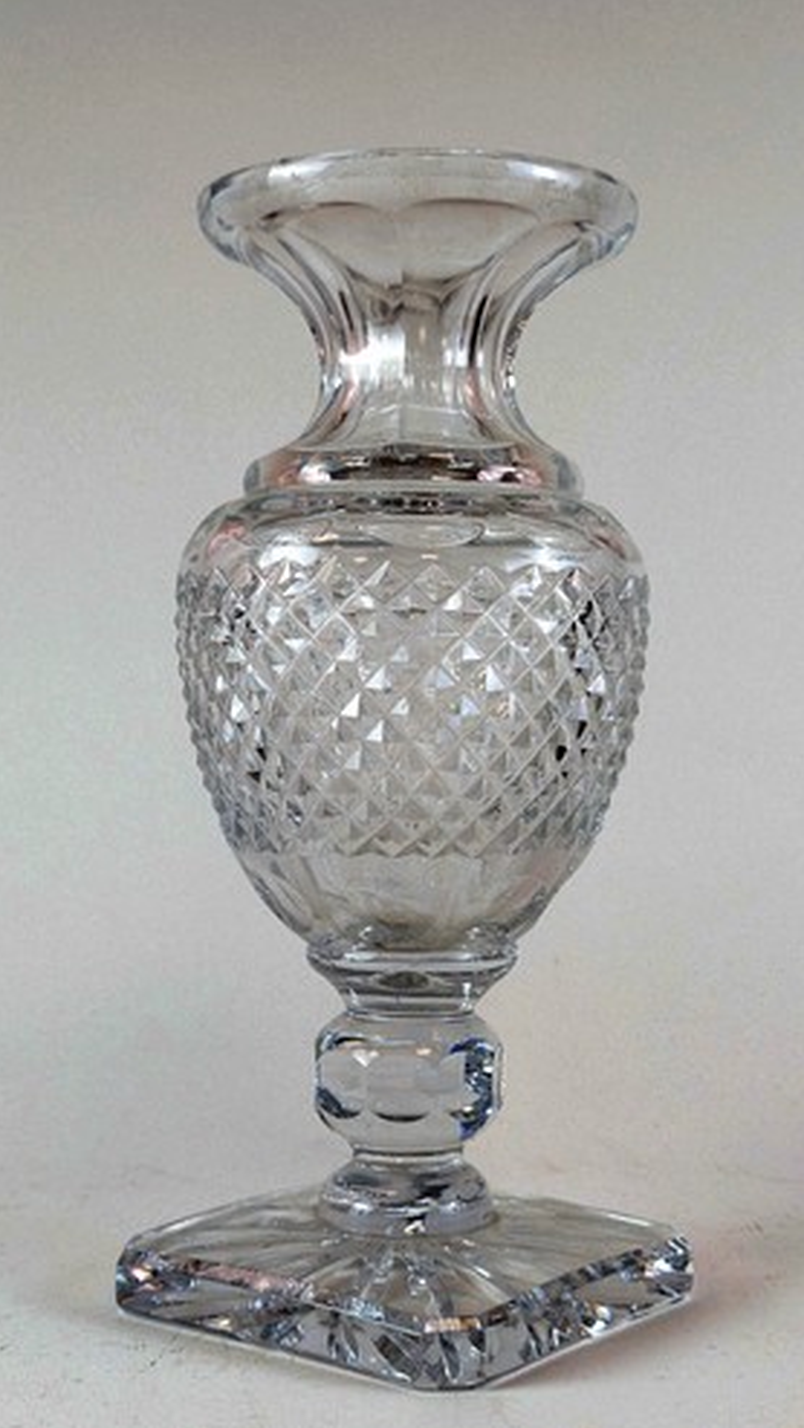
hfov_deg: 22.6
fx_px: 2008
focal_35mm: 53
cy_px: 714
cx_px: 382
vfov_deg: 39.2
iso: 76
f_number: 1.85
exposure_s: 1/90
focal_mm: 6.81
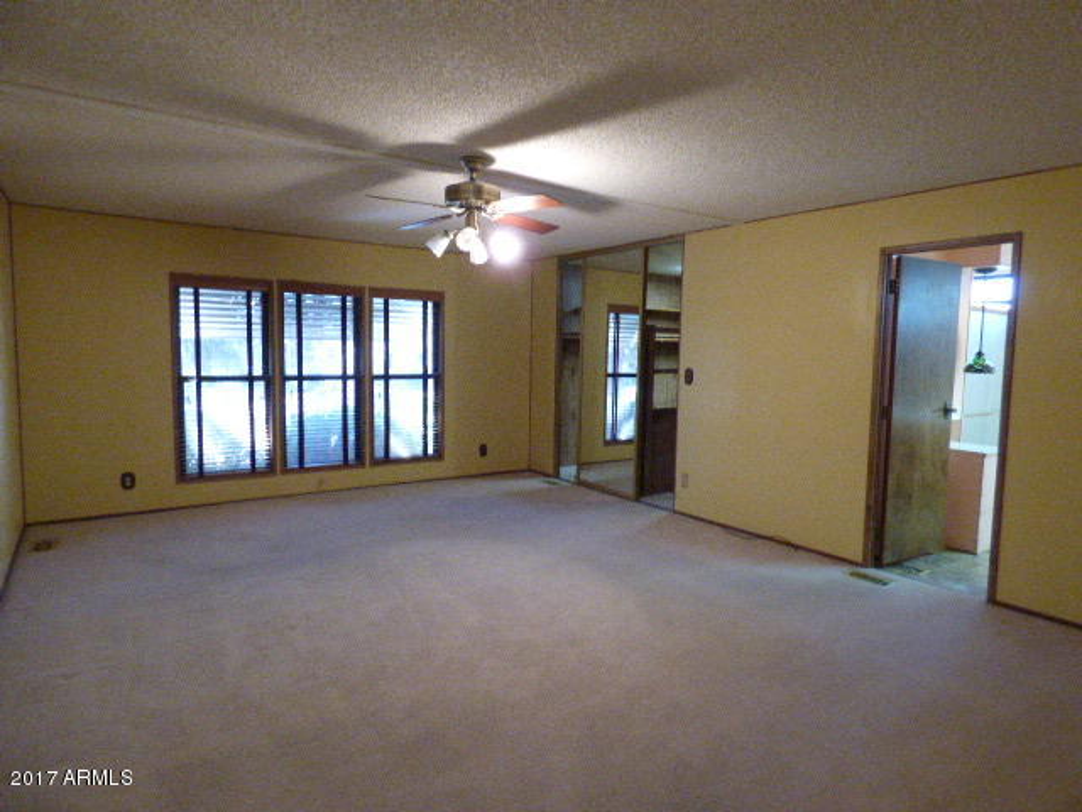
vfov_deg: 66.0
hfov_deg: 81.7
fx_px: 625
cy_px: 406
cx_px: 541
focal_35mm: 20
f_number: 2.8
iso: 800
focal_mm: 3.58
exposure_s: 1/40
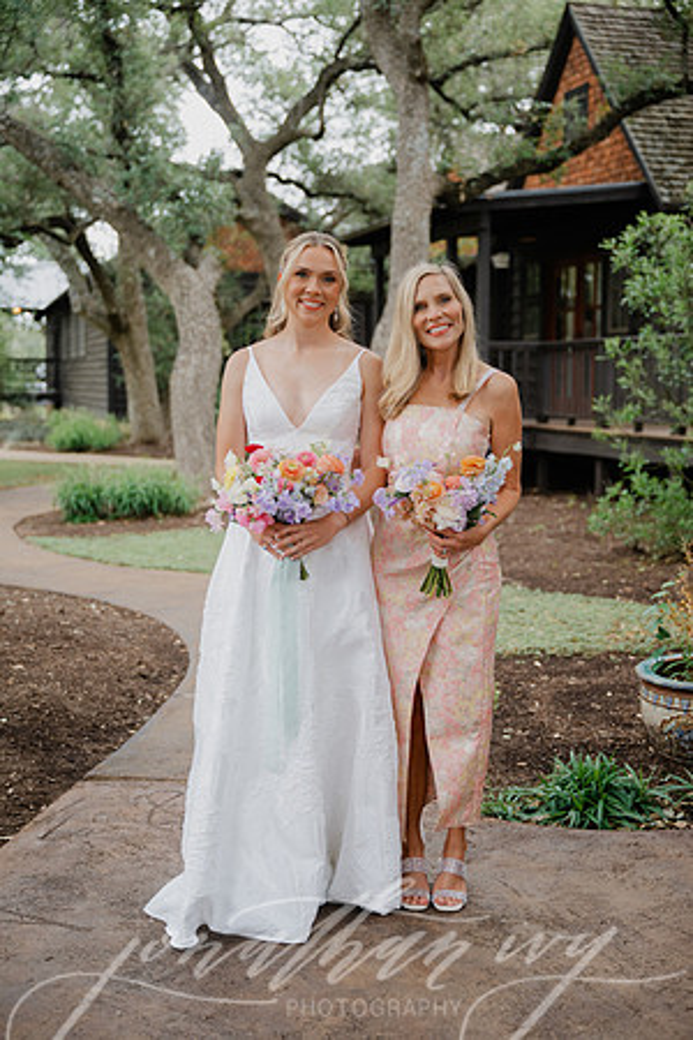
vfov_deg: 39.6
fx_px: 1444
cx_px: 346
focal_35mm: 50
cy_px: 520
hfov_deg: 27.0
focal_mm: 50
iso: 450
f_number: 2.8
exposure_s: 1/640
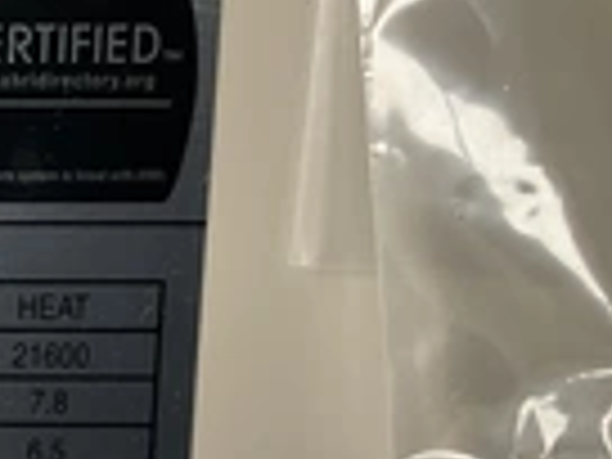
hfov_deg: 20.2
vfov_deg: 17.1
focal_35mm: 85
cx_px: -270
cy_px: 423
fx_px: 1503
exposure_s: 1/122
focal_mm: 3
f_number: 1.8
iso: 40
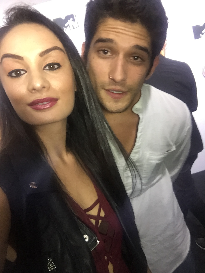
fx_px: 245
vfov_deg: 58.4
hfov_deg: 45.4
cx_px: 102
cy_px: 136
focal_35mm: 31
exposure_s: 1/30
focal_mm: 2.65
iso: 160
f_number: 2.2
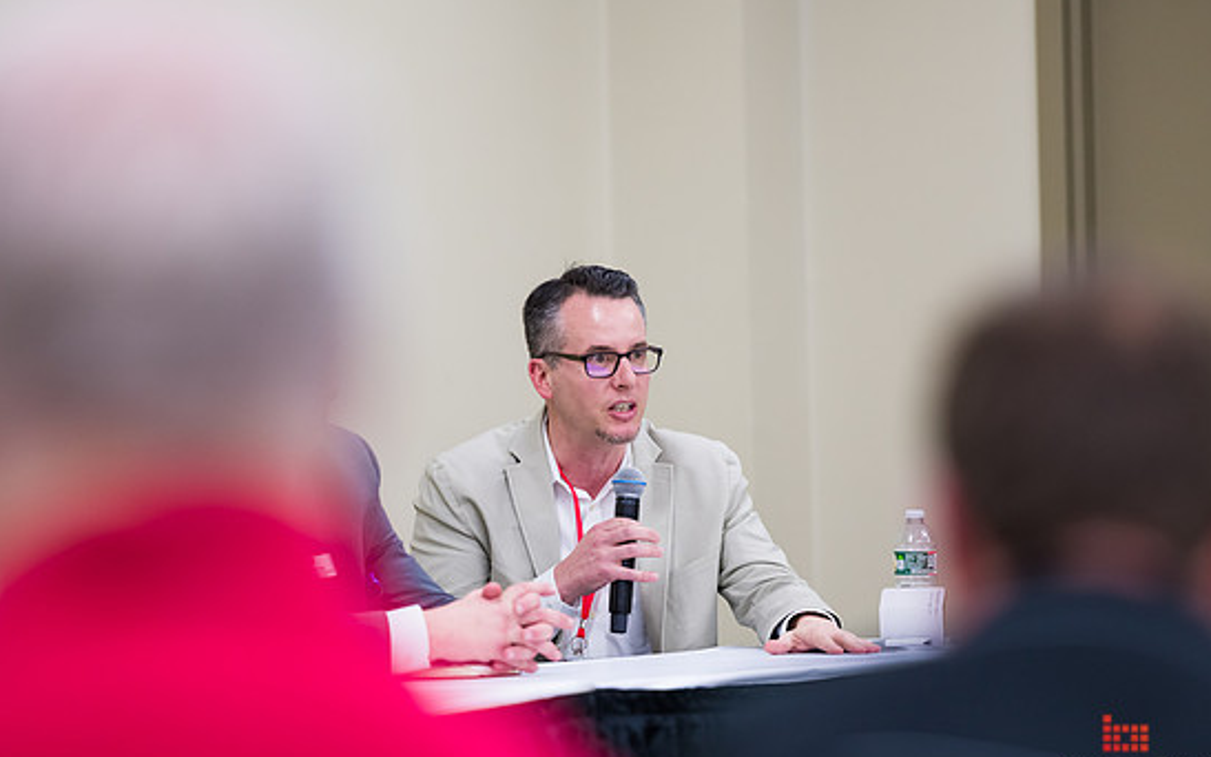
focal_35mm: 216
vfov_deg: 6.1
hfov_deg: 9.7
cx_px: 618
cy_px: 402
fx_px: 7130
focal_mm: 200
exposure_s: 1/250
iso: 1250
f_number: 3.2
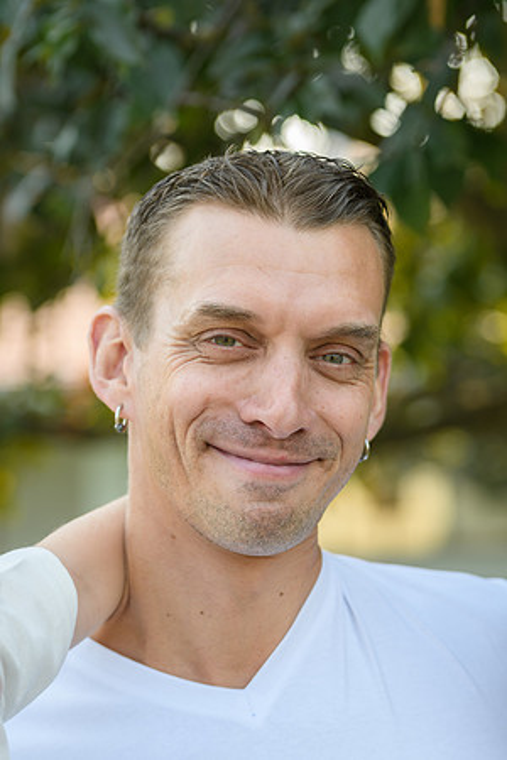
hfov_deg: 9.9
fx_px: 2915
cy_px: 380
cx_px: 254
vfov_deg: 14.9
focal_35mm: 138
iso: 110
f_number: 3.2
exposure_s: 1/200
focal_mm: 92
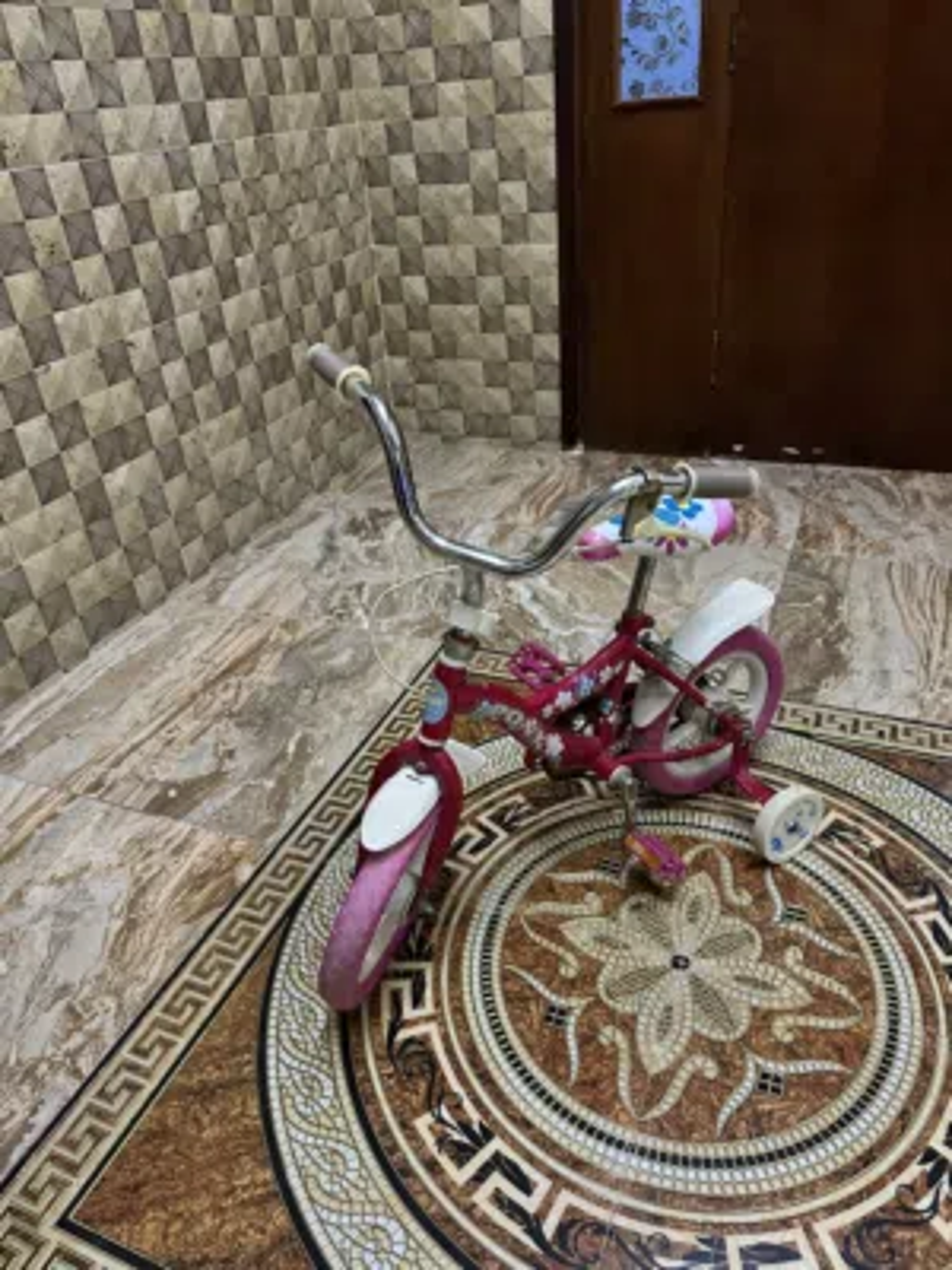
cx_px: 476
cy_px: 635
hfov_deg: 56.8
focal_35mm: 24
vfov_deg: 71.6
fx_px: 880
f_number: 1.78
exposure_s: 1/50
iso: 640
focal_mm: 6.86
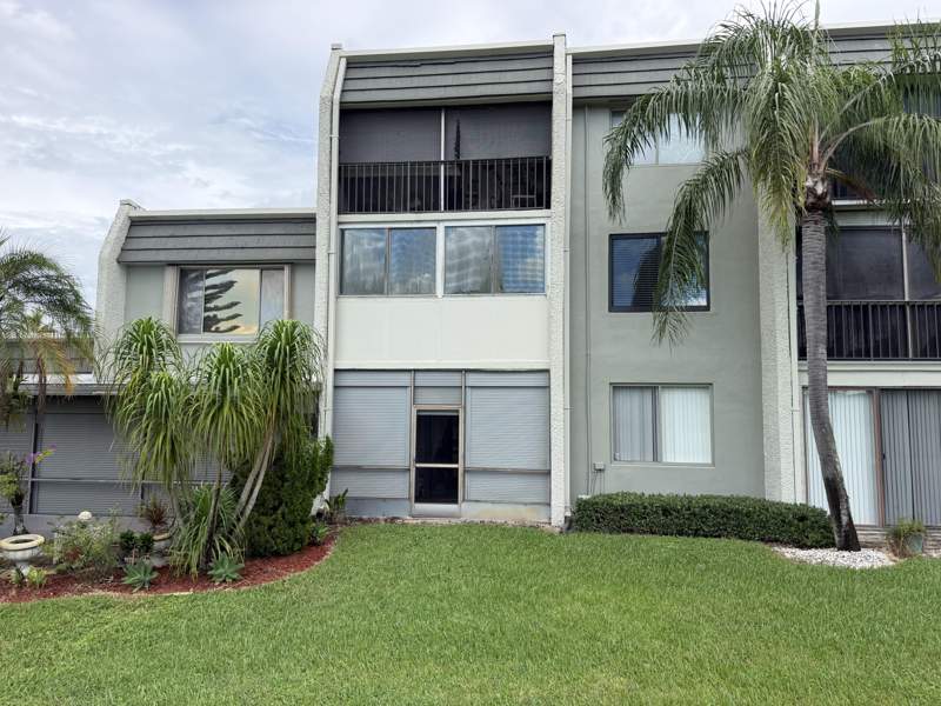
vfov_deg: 56.8
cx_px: 470
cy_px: 353
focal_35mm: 24
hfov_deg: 71.6
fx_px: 652
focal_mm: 6.76
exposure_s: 1/2611
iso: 100
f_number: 1.78
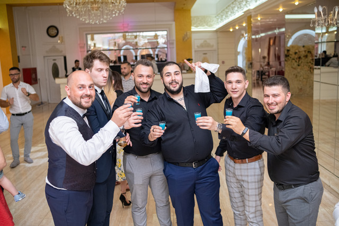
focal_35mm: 35
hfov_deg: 54.4
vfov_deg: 37.9
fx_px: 330
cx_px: 170
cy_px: 113
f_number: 2
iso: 1000
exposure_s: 1/125
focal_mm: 23
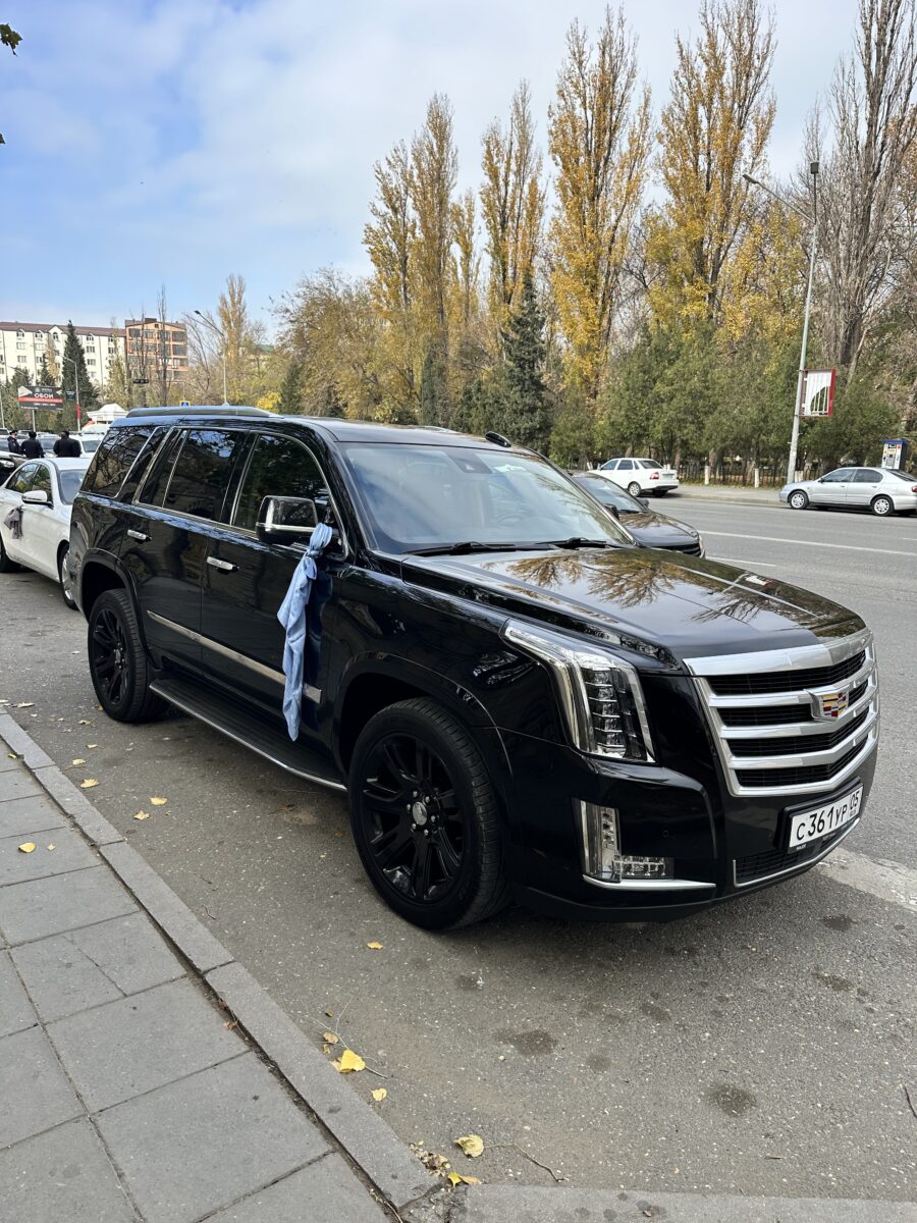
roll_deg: -2.0
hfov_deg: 56.8
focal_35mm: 24
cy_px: 612
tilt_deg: -11.3
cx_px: 458
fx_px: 848
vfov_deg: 71.6
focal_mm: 6.86
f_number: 1.78
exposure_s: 1/1171
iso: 80
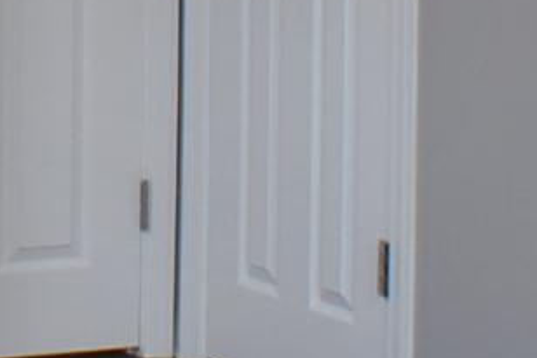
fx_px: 2818
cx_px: -195
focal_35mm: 189
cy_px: -262
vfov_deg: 7.1
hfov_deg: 10.6
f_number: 5
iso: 200
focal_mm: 20
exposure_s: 1/100
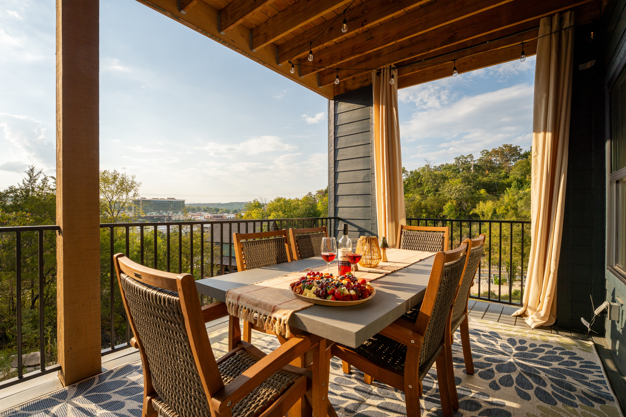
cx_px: 313
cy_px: 208
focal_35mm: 16
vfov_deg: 72.4
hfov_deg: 95.3
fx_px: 285
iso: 250
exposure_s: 1/640
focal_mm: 16.4
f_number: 8
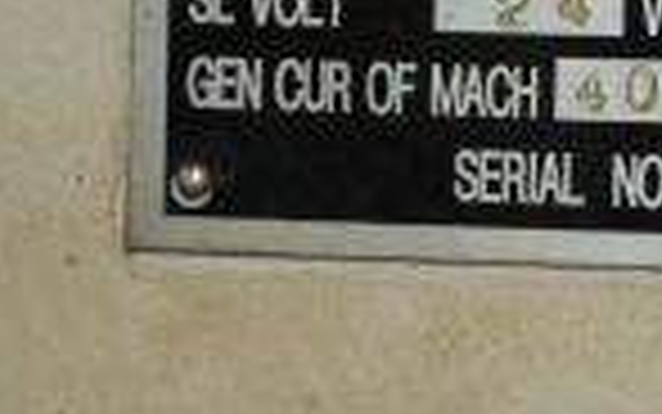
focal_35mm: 150
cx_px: 815
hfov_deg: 13.5
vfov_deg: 8.6
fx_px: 2707
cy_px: -173
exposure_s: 1/60
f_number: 3.5
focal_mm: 18
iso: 140
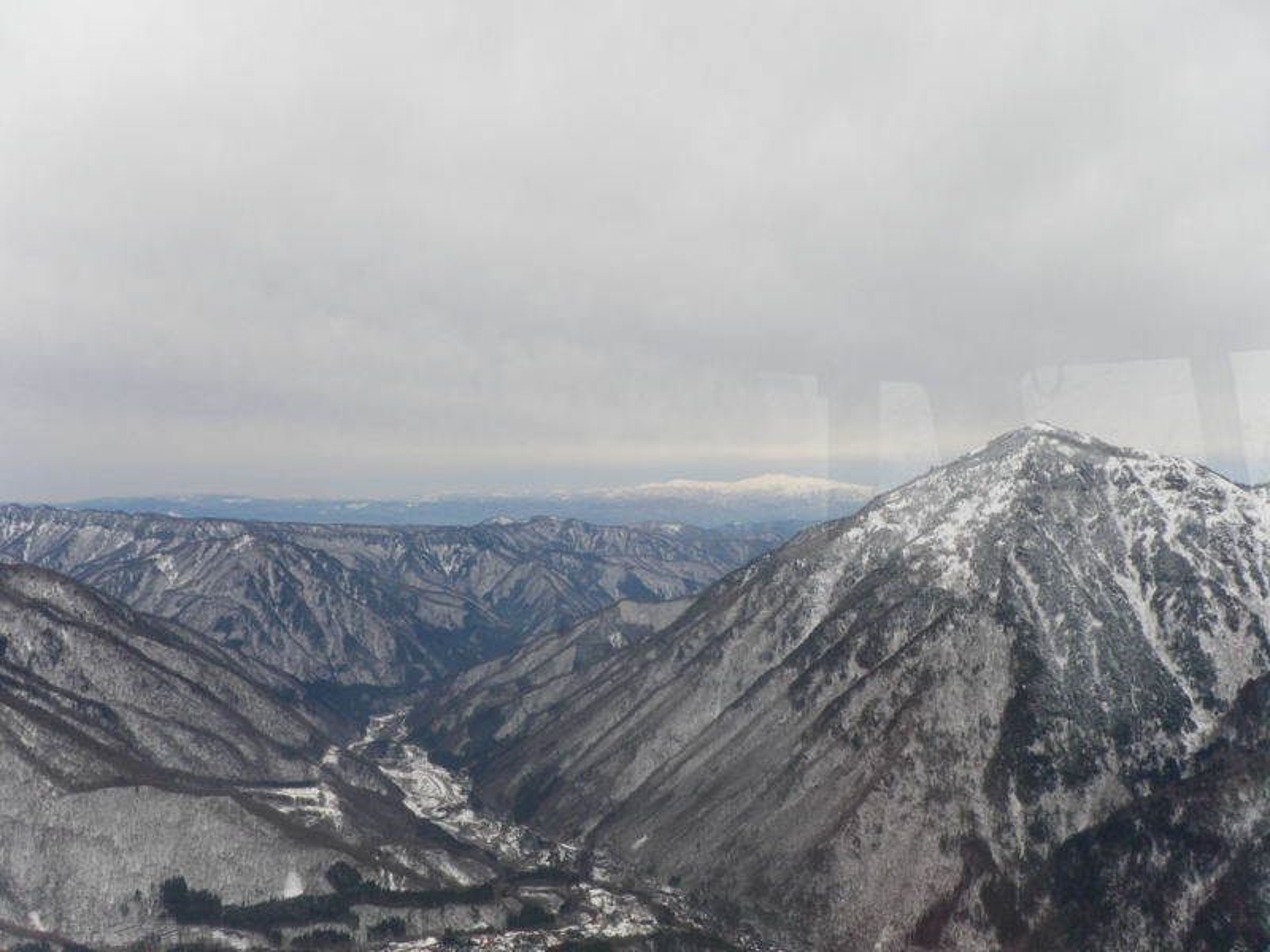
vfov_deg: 40.7
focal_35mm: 35
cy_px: 476
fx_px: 1284
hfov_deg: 52.6
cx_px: 635
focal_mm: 6.2
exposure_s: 1/125
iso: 64
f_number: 6.3
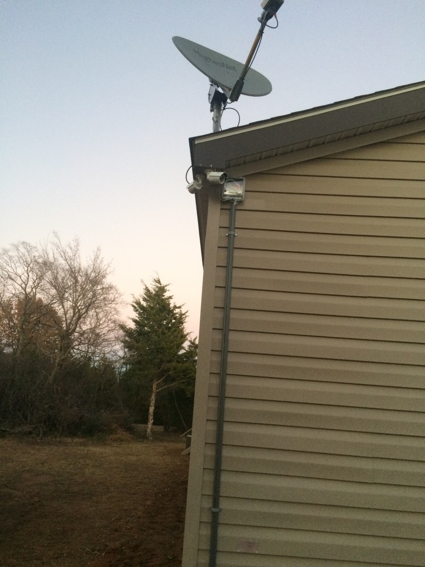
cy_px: 284
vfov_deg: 61.7
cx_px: 212
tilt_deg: +14.8
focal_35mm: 29
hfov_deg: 48.2
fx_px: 475
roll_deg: -3.4
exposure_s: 1/30
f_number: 2.2
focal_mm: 4.15
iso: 160
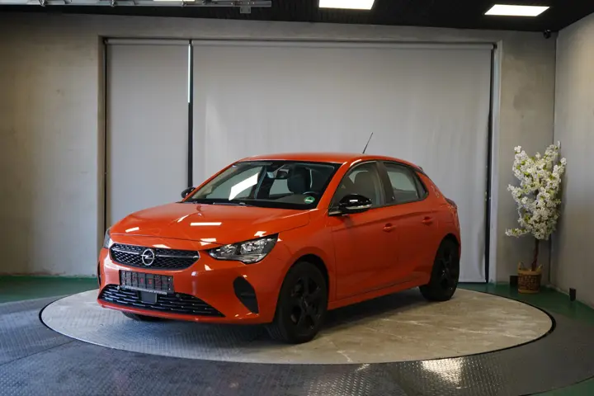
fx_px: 858
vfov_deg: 26.0
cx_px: 297
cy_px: 198
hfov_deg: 38.2
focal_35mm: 52
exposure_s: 1/160
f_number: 4.5
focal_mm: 52
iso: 1250
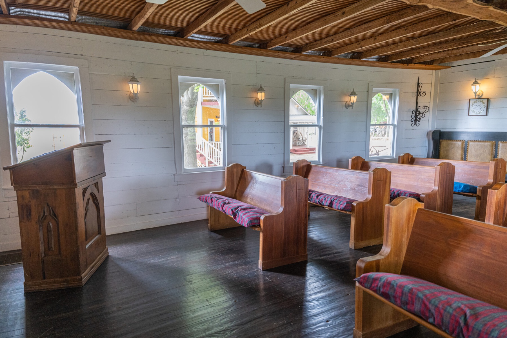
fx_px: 338
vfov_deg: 53.1
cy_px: 169
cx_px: 254
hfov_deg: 73.7
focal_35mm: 24
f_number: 2.8
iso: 1600
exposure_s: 1/125
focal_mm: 24
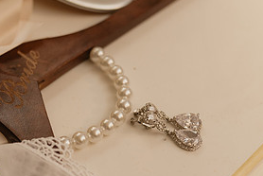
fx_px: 556
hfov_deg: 26.2
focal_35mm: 76
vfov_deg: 17.8
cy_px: 150
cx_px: 62
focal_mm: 35
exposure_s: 1/125
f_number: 2.2
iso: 320
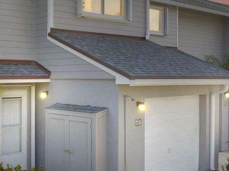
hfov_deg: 32.8
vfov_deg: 25.6
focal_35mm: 57
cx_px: 43
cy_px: 82
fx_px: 377
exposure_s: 1/50
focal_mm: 12.29
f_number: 4.5
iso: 100
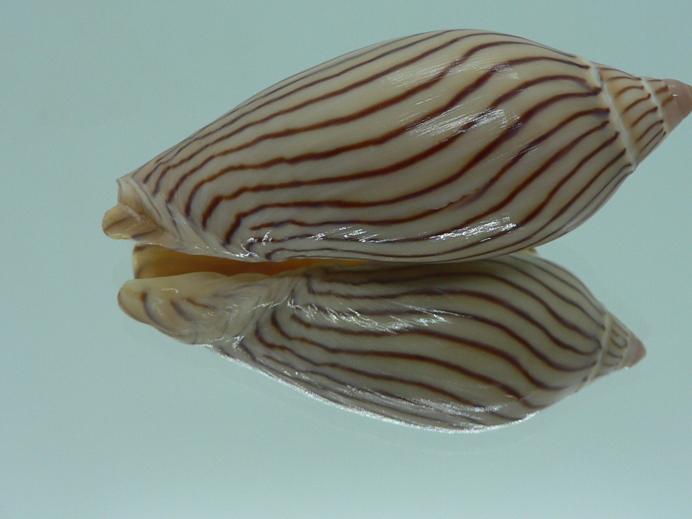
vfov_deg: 30.8
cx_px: 394
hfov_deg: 40.3
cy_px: 205
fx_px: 940
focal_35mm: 47
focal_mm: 4.6
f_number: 2.8
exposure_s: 1/60
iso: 80
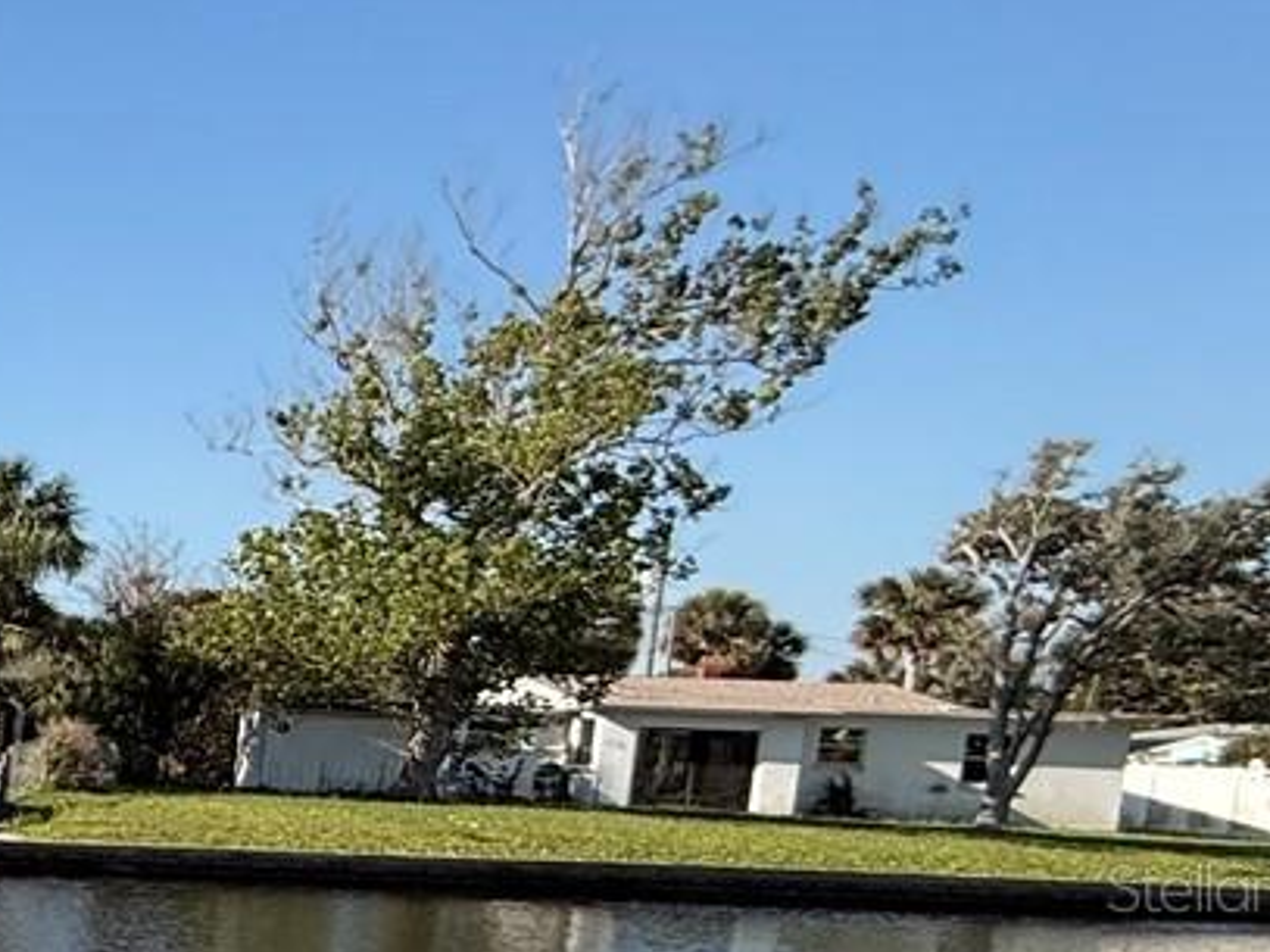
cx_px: -1095
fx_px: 2017
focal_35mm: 55
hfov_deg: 21.0
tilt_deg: -7.5
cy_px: 886
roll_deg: -1.3
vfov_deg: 25.6
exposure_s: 1/1795
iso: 50
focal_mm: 2.22
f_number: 2.2
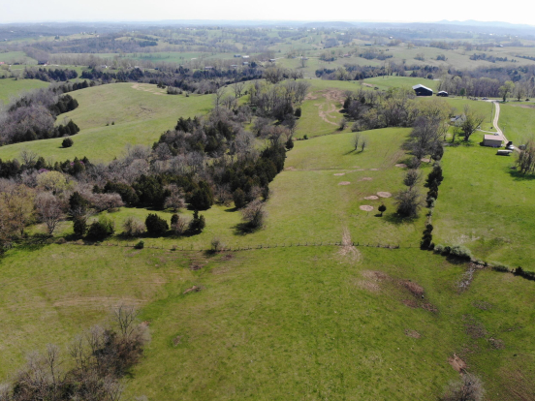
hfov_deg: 61.4
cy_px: 229
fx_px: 448
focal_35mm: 29
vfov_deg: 48.1
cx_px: 233
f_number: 2.8
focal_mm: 4.5
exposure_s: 1/693
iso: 100
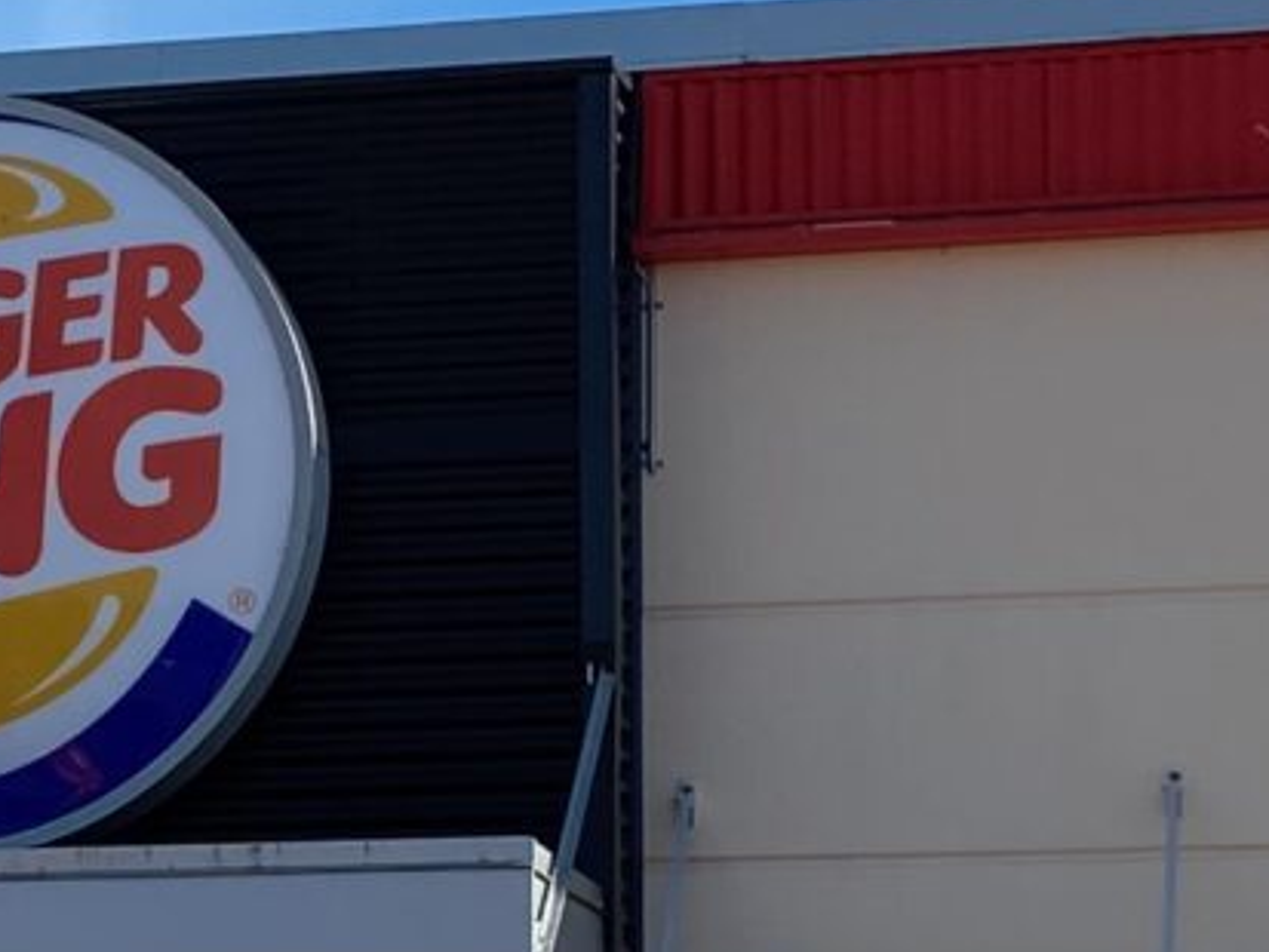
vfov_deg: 9.2
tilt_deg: +7.4
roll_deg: -1.3
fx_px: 5904
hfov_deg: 12.1
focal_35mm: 161
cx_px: -117
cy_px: 891
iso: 32
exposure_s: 1/2105
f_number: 1.8
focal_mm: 4.25
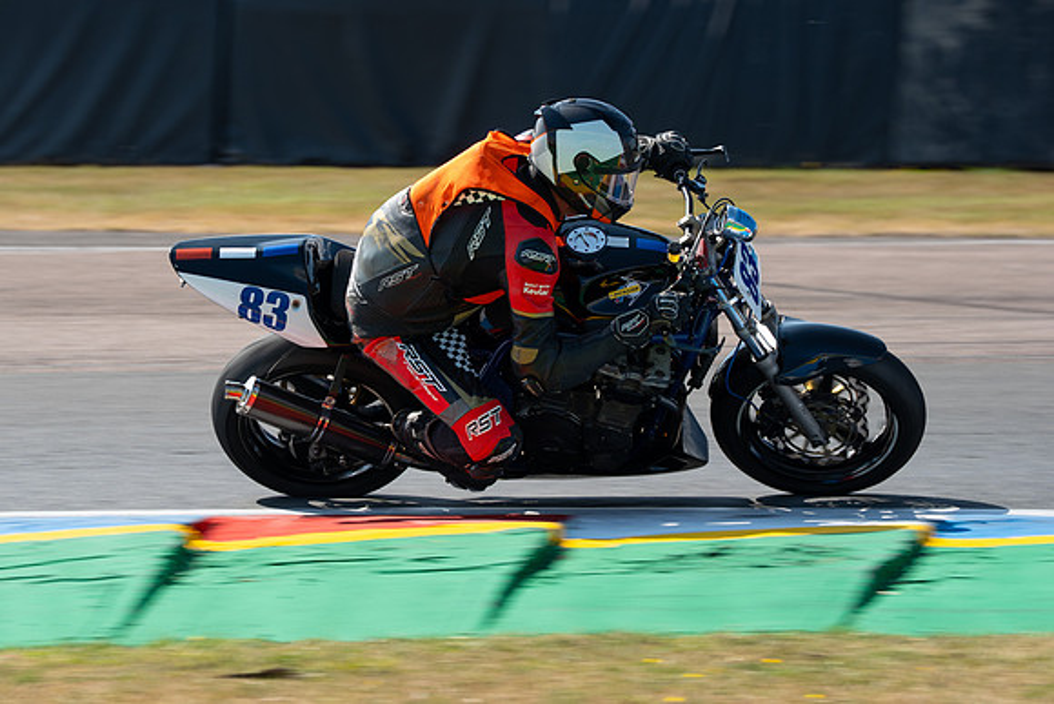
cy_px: 354
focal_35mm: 247
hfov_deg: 8.3
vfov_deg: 5.6
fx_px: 7228
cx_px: 404
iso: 125
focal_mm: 200
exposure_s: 1/400
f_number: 8
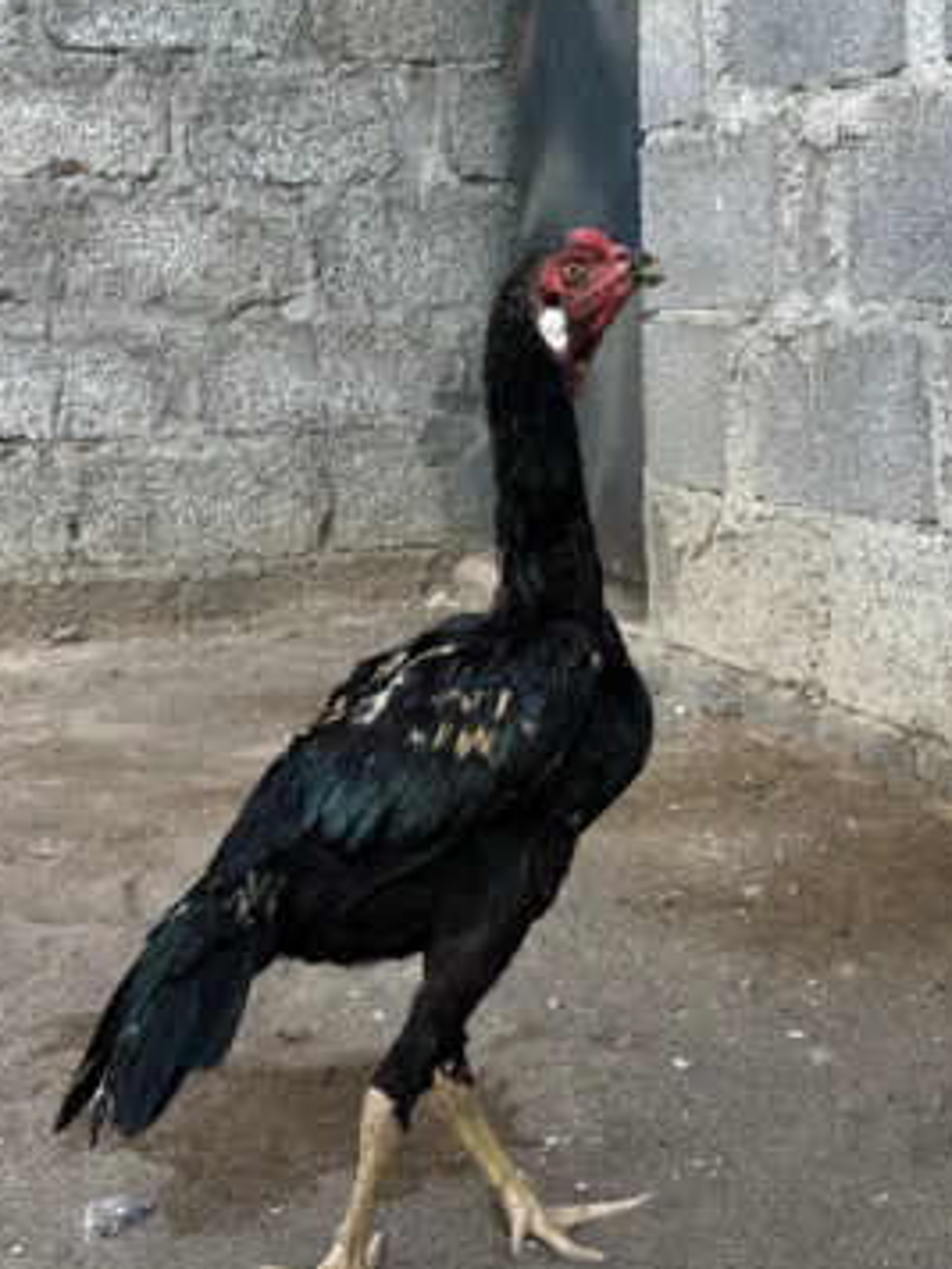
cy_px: 667
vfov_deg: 35.5
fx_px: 1980
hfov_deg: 27.0
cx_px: 453
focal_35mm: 54
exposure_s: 1/151
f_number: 1.78
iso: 50
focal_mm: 6.76
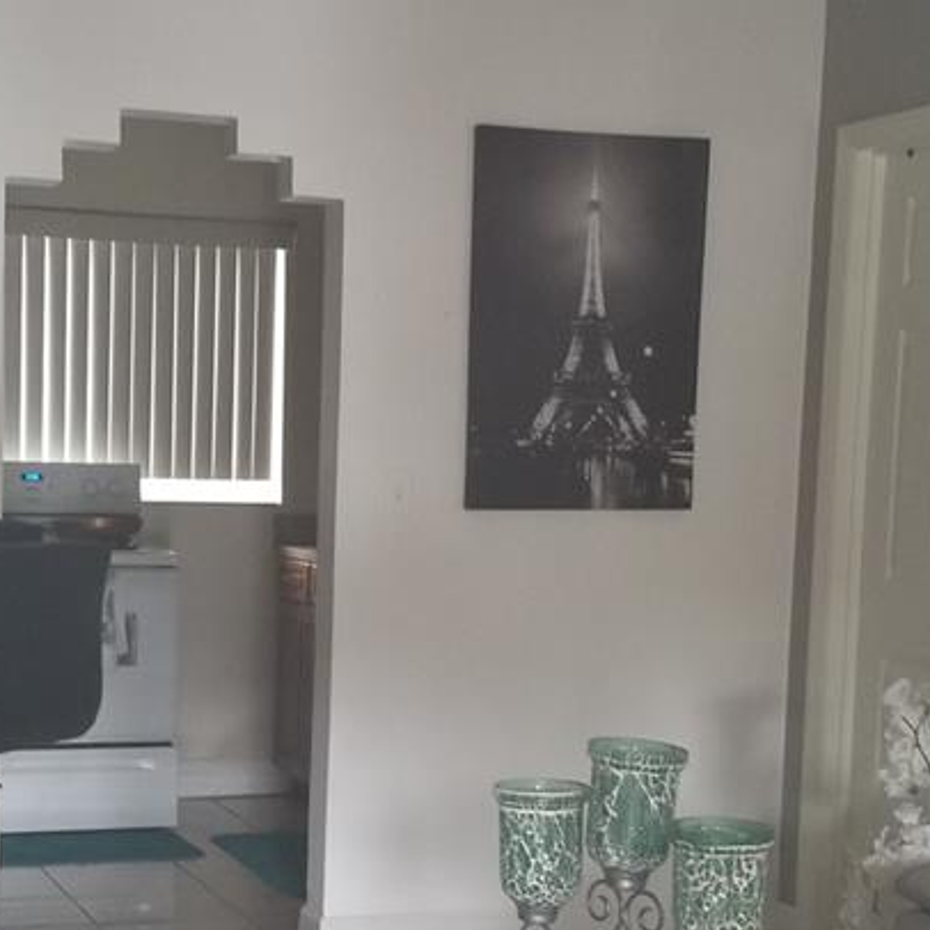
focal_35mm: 68
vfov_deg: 25.2
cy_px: 623
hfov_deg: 25.3
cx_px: 339
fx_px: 2067
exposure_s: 1/15
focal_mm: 4.3
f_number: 1.7
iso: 250
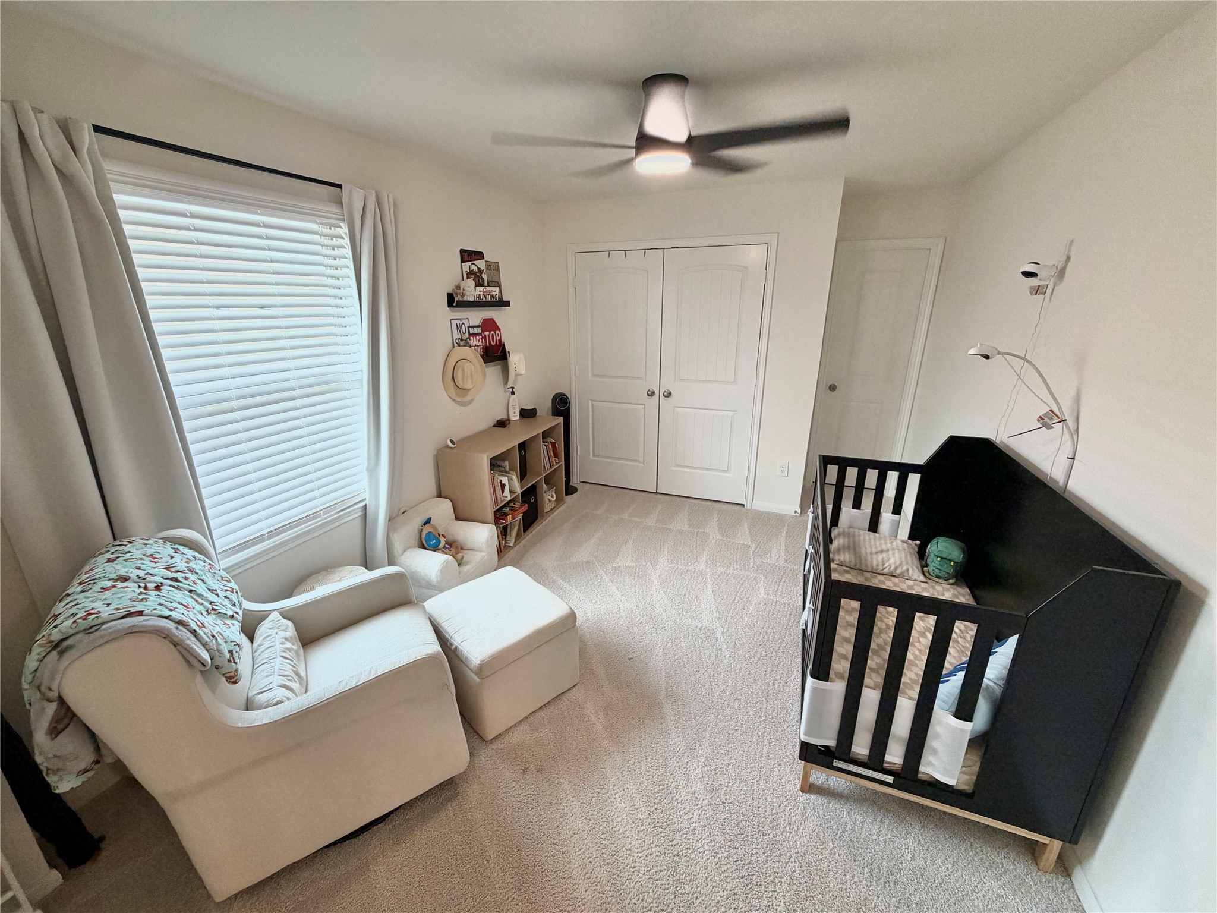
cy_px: 456
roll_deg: +0.6
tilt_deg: -17.6
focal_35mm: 14
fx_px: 492
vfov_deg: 85.7
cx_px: 608
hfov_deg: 102.1
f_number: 2.2
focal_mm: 2.22
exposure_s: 1/58
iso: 200
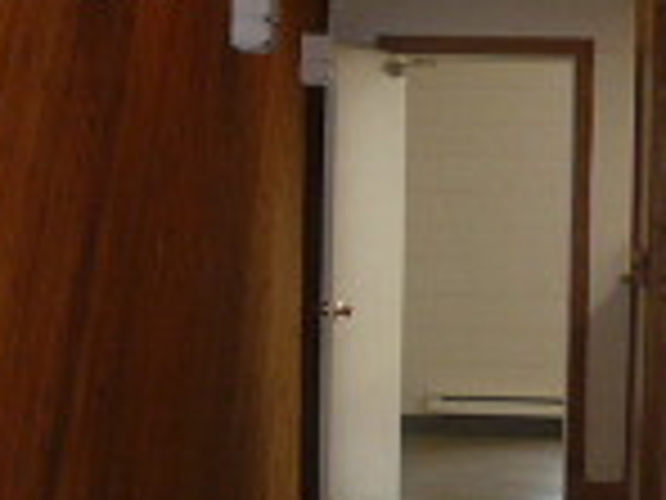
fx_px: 2328
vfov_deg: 12.2
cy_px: 270
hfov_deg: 16.3
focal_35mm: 121
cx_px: 364
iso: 100
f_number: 2.8
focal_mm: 4.6
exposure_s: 1/30
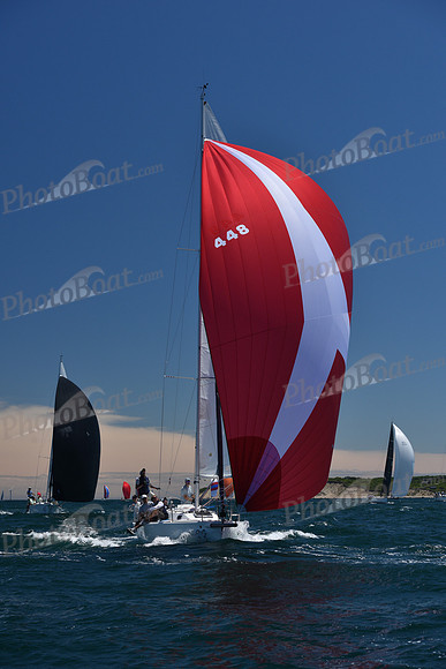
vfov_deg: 28.8
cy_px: 334
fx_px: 1300
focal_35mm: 70
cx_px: 223
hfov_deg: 19.5
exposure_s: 1/800
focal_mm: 70
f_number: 7.1
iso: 250
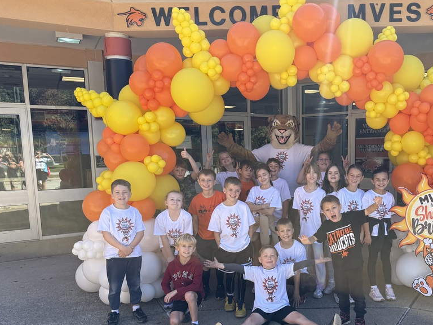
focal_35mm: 32
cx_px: 281
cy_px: 203
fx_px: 400
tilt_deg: -6.7
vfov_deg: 43.8
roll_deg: +0.7
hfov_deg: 55.9
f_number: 1.78
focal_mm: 6.76
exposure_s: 1/1091
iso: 80
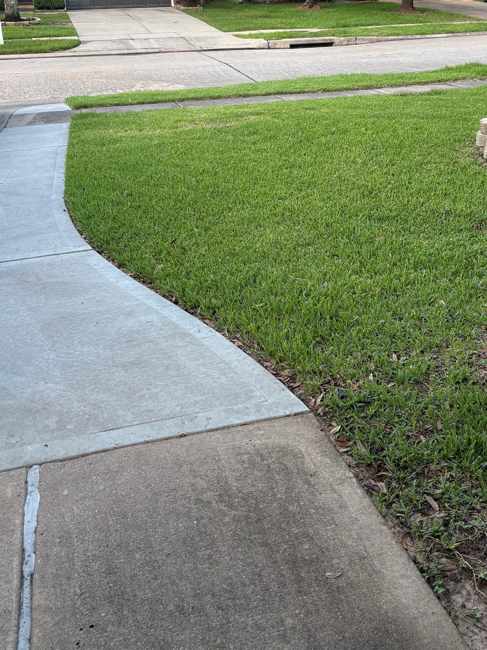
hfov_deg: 38.5
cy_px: 215
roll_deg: +0.6
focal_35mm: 37
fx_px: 694
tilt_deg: -19.1
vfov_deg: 49.2
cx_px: 297
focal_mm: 5.96
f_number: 1.6
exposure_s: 1/230
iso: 80
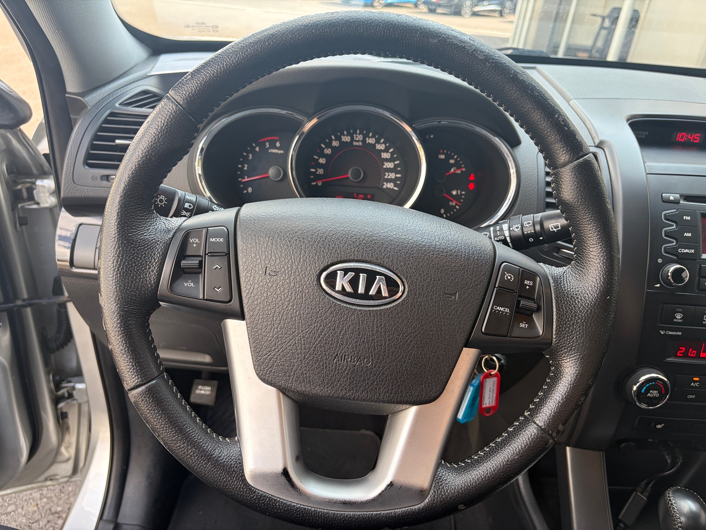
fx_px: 530
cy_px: 265
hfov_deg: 67.3
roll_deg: -6.3
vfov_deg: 53.1
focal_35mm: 26
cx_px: 353
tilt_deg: -28.0
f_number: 1.6
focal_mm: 5.96
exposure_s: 1/200
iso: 64
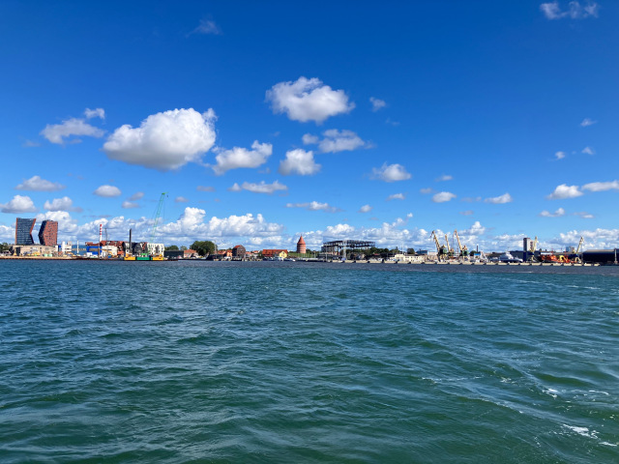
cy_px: 232
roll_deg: -1.1
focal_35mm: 28
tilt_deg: +2.8
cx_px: 310
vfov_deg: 49.7
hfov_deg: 63.4
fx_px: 501
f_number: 1.8
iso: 32
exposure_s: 1/2703
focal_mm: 3.99
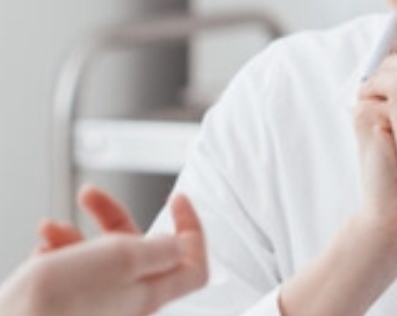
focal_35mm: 405
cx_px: -10
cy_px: 218
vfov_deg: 3.8
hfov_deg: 4.8
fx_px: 4753
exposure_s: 1/125
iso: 100
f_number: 3.5
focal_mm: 85
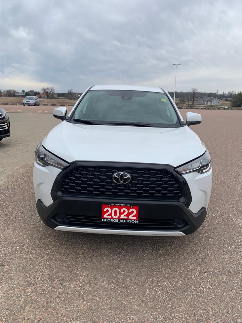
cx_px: 121
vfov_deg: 67.3
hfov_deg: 53.1
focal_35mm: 26
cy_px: 162
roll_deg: -1.3
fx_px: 242
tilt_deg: -14.2
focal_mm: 4.25
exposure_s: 1/1220
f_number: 1.8
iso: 25
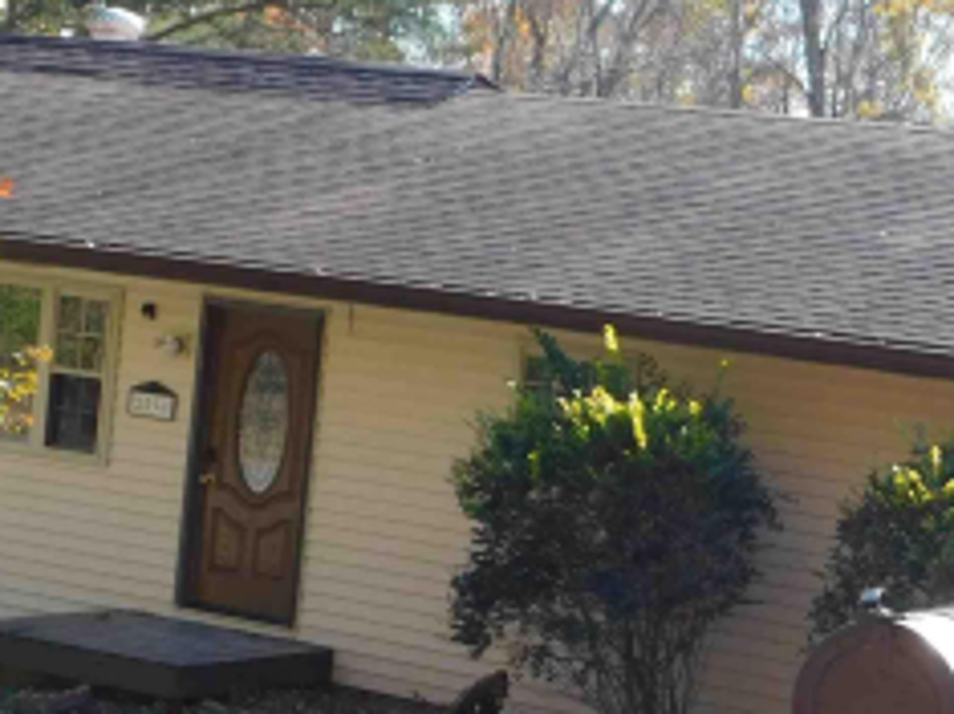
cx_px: 850
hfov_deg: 19.0
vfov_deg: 14.5
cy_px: 511
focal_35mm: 102
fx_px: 2810
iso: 125
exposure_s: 1/320
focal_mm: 6.3
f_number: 3.5
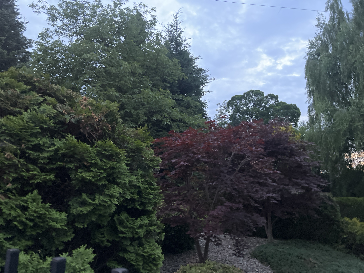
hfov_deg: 67.3
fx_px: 273
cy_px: 136
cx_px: 182
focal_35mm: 26
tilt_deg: +11.4
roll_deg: -1.9
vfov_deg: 53.1
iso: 500
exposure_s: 1/25
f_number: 1.6
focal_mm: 5.1
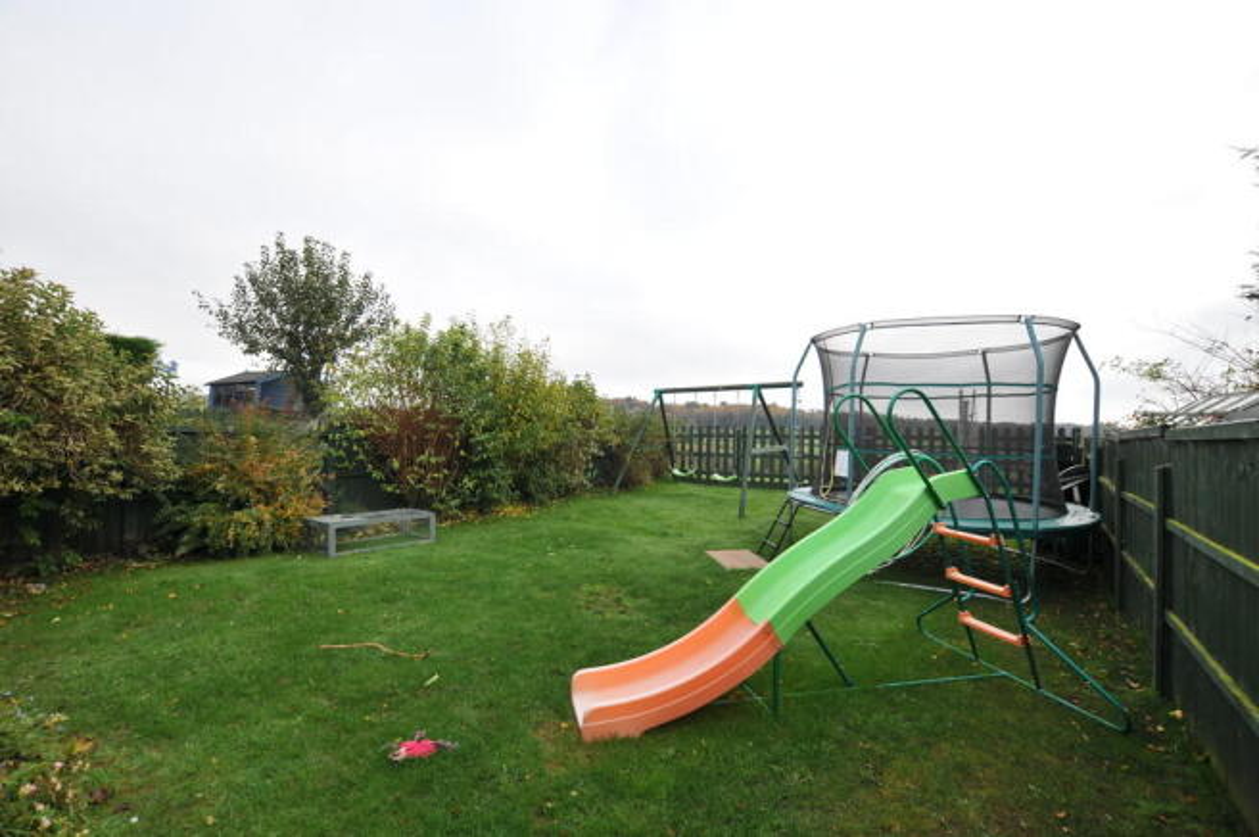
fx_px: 524
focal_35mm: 15
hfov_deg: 100.4
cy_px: 418
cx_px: 630
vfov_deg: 77.2
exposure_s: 1/125
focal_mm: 10
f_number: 5.6
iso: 200
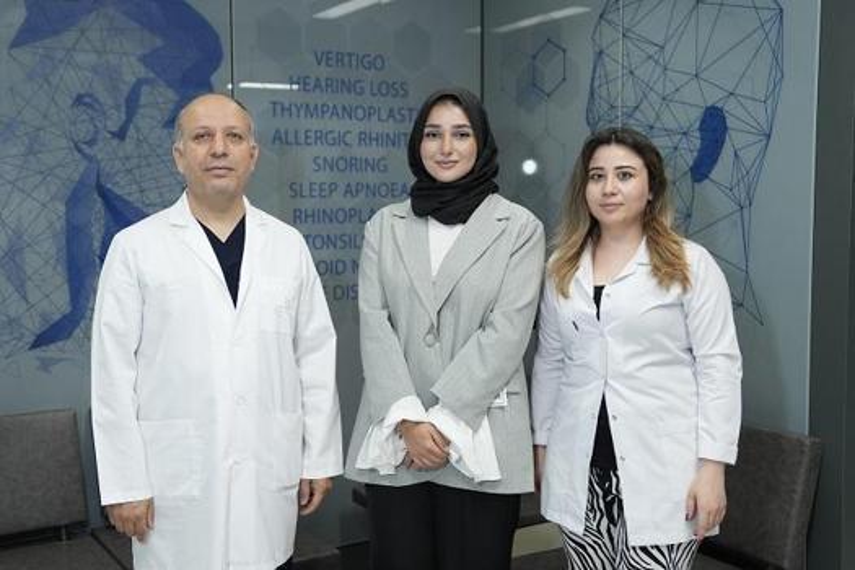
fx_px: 855
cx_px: 428
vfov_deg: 36.9
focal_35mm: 36
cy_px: 285
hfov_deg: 53.1
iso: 1250
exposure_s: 1/250
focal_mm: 36
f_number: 2.8
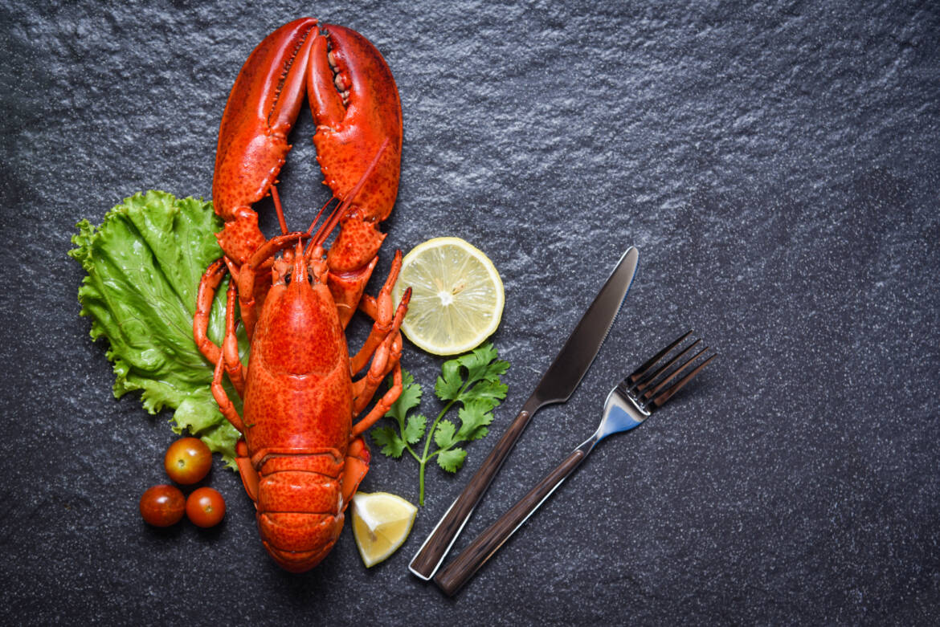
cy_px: 314
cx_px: 470
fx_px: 1619
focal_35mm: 62
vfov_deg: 21.9
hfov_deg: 32.4
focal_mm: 62
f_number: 5
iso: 400
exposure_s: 1/80
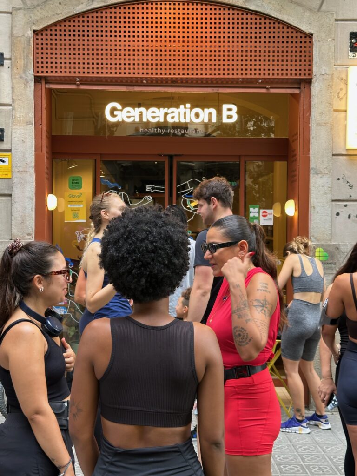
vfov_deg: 39.7
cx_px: 178
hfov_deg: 30.3
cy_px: 238
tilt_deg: -0.1
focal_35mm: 48
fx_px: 660
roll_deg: -0.4
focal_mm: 6.86
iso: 50
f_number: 1.78
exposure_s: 1/50
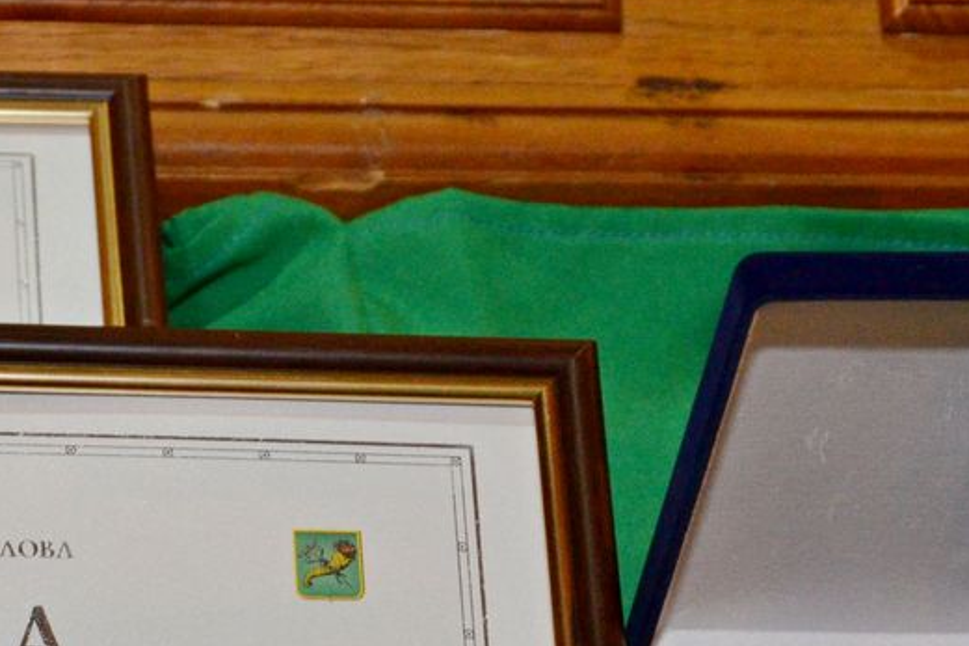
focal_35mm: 137
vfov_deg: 9.9
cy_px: 610
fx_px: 3686
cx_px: 106
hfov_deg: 14.8
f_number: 4.2
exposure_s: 1/200
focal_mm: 34
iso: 800
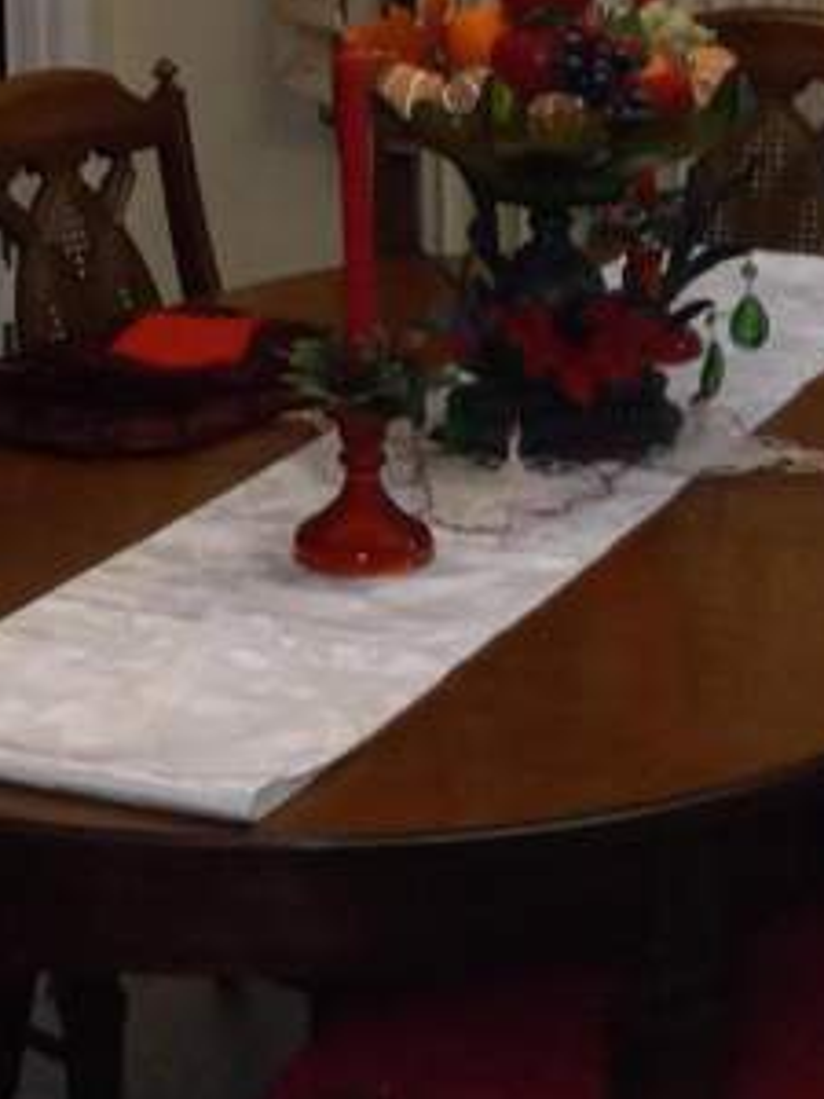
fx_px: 3047
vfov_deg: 19.7
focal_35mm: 96
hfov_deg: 15.3
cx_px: 231
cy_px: -73
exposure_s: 1/50
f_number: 1.8
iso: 200
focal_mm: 3.94
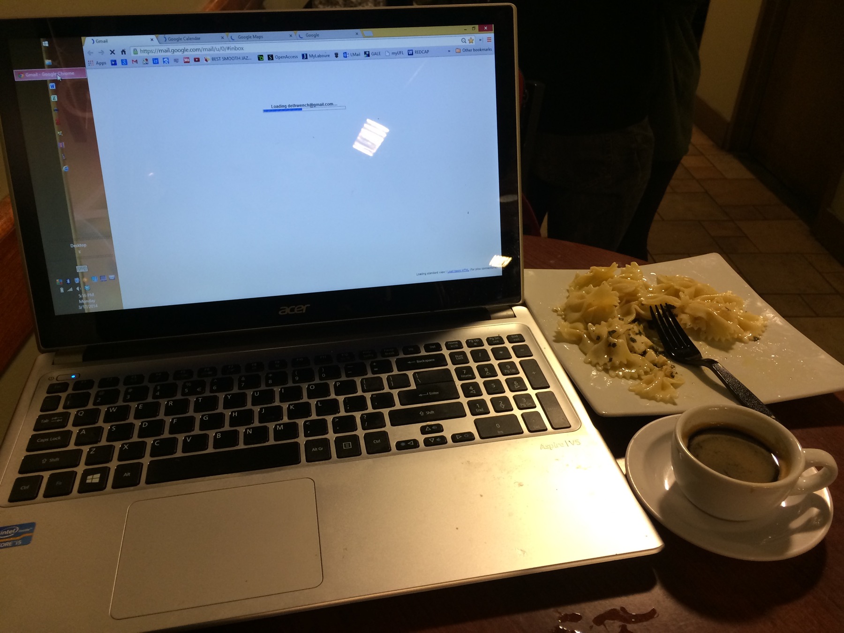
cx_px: 422
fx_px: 731
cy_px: 316
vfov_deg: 46.8
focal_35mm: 30
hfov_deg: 60.0
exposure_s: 1/30
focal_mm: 4.12
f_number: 2.2
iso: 100
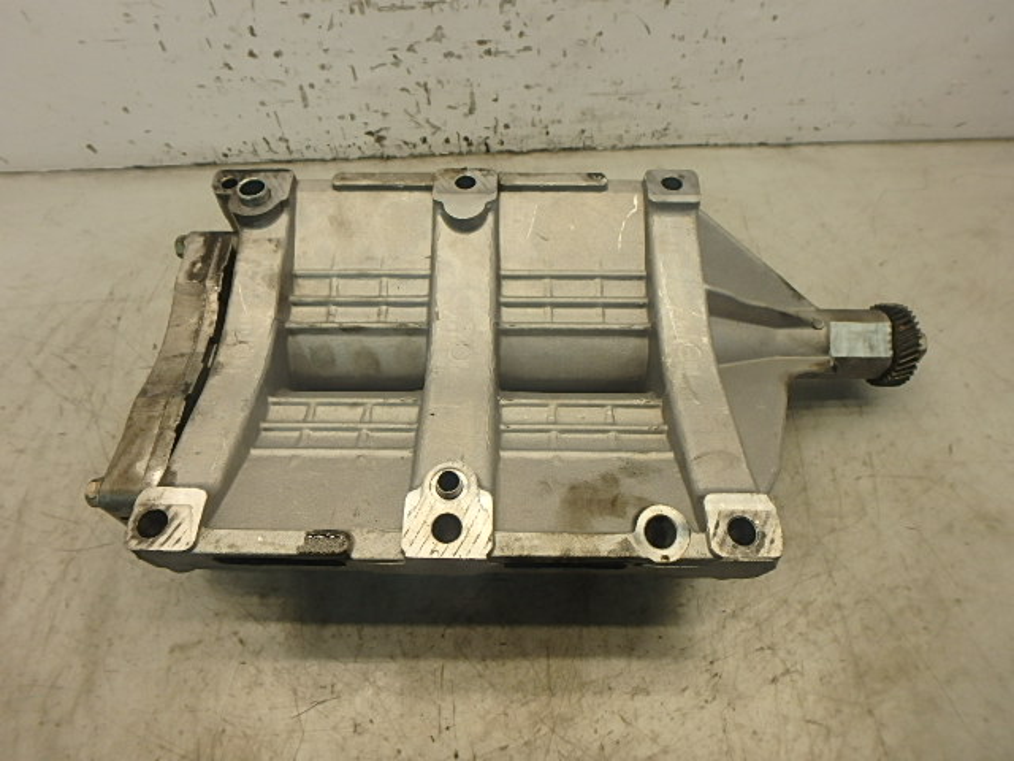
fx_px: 615
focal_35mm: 21
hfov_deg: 79.0
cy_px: 380
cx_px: 507
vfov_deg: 63.4
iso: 160
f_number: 3.5
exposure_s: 1/60
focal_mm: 3.7
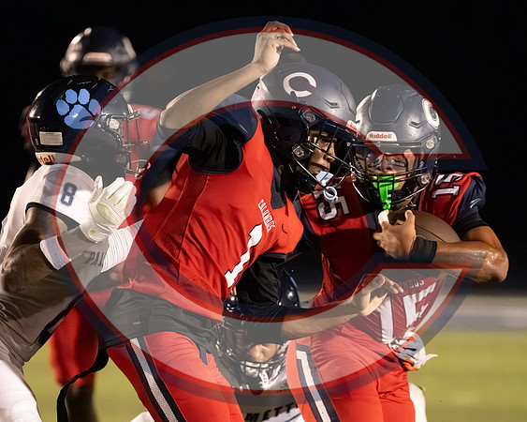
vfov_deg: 2.2
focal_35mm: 708
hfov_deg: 2.7
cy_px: 302
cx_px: 128
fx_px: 11040
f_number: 4.5
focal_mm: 400
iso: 25600
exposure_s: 1/1600
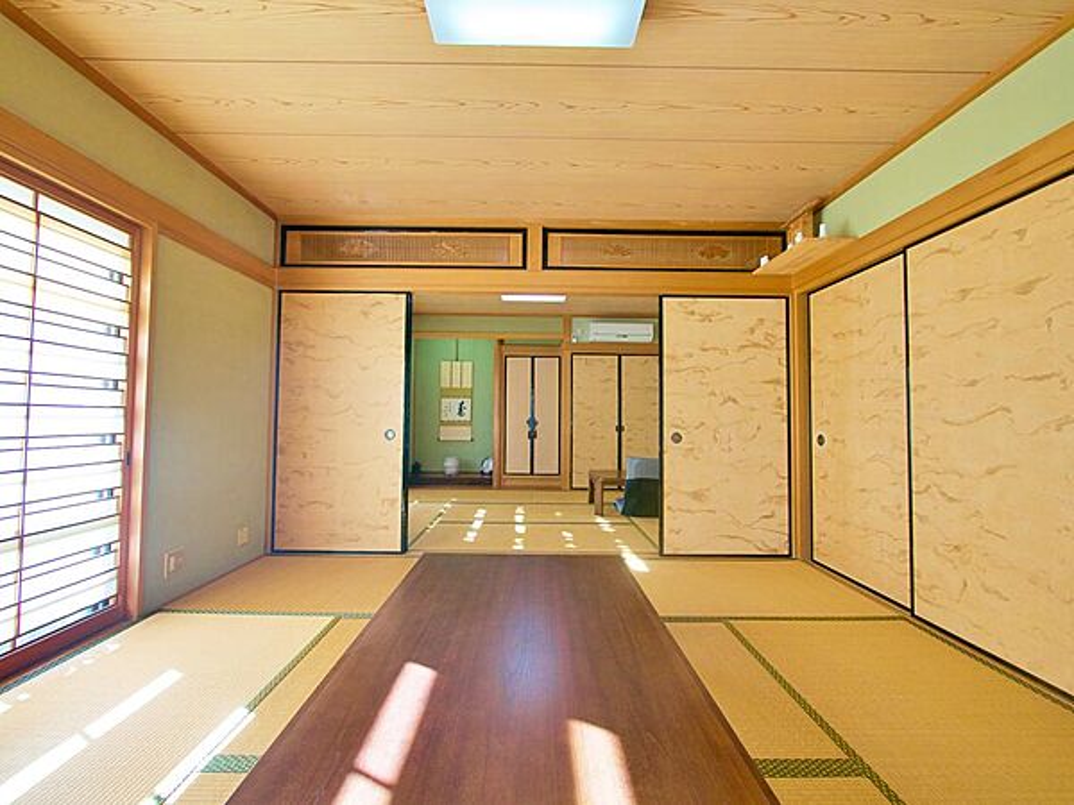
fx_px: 434
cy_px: 402
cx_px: 537
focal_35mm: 14
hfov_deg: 102.1
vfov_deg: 85.7
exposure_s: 1/60
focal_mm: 7
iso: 320
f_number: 4
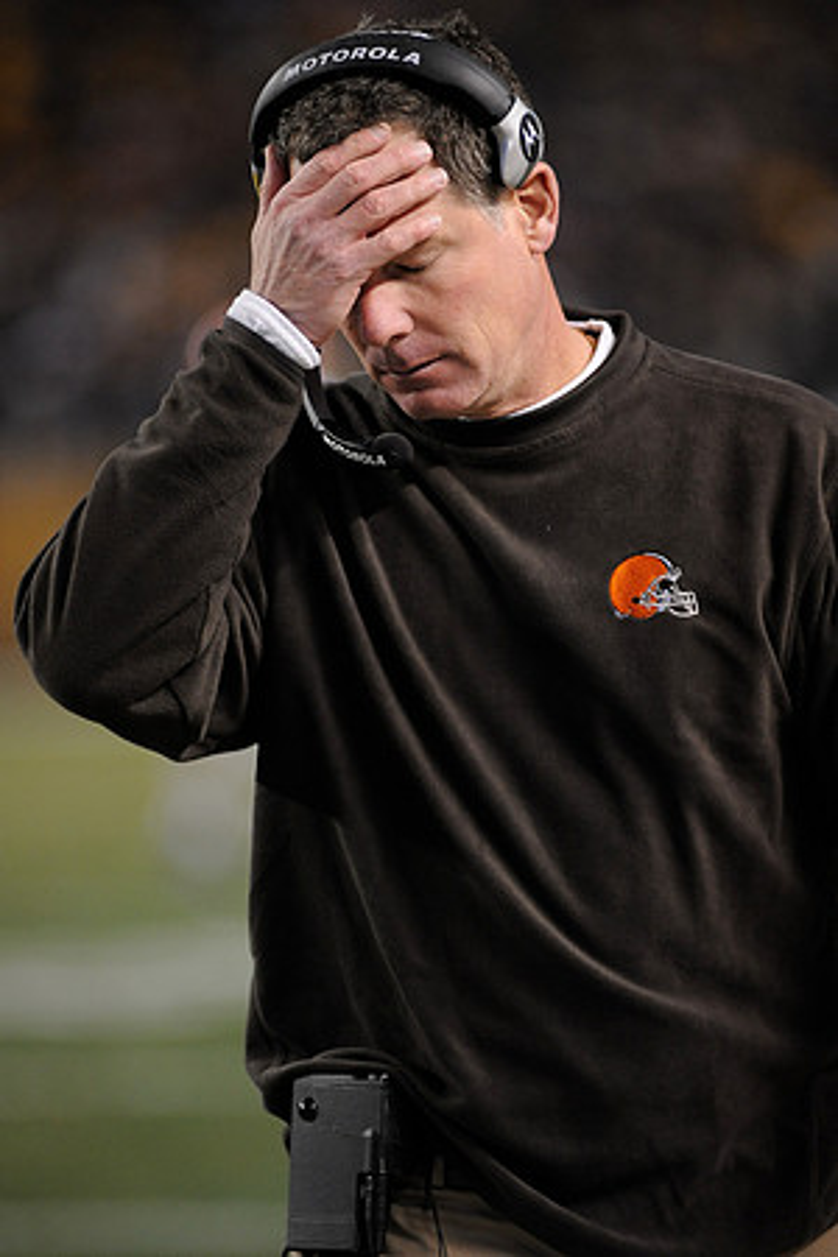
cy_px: 628
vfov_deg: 6.9
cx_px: 419
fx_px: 10474
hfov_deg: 4.6
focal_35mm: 300
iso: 2500
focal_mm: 300
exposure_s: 1/1250
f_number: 3.2
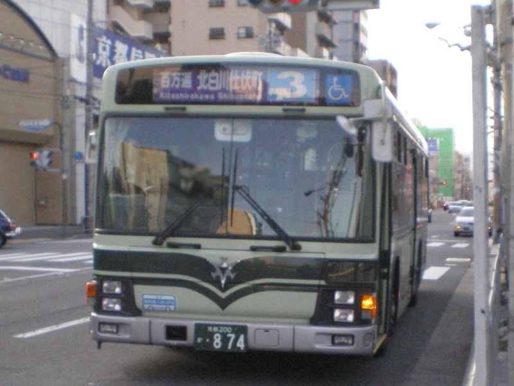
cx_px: 257
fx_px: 564
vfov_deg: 37.7
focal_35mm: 38
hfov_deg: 49.0
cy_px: 193
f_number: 4.6
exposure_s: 1/500
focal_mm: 6.3
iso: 400
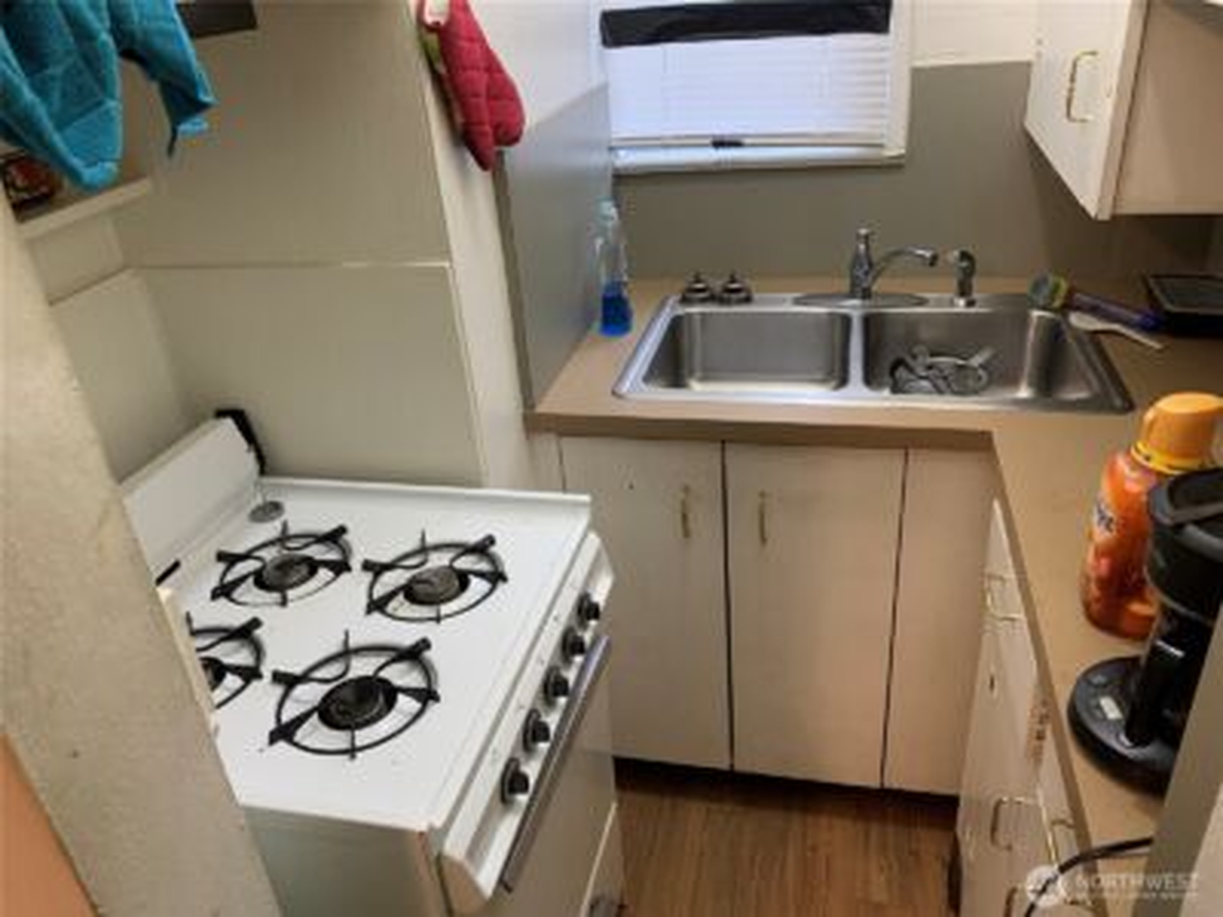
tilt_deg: -29.5
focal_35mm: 26
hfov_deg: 67.3
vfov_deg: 53.1
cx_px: 612
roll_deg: +4.4
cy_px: 458
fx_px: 919
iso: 320
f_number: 1.8
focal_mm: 4.25
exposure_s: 1/60
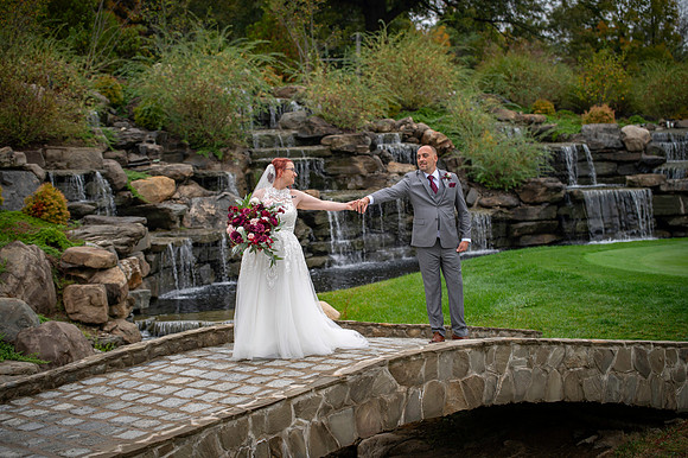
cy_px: 229
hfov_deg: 28.9
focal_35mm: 70
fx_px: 1337
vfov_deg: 19.4
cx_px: 344
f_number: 2.8
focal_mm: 70
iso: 80
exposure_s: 1/125
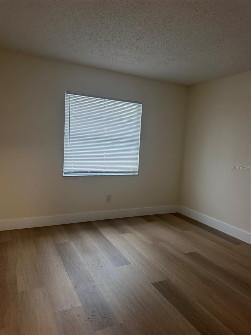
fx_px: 232
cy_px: 168
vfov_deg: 71.6
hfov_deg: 56.8
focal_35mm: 24
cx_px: 126
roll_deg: -3.6
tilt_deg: -6.4
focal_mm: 6.76
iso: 160
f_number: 1.78
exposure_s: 1/60
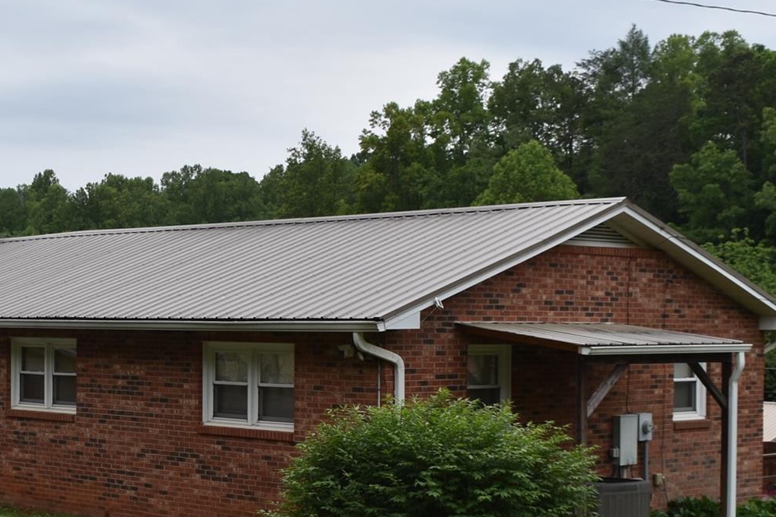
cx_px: 171
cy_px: 354
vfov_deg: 18.4
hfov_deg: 26.9
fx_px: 1595
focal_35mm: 74
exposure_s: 1/200
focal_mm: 24
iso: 100
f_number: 8
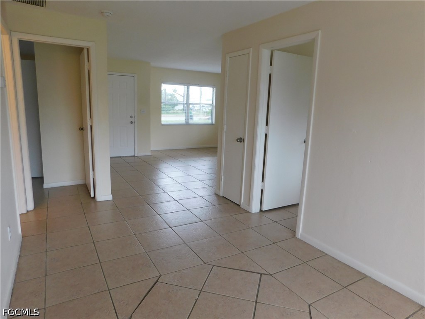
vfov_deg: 58.9
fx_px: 282
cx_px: 212
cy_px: 160
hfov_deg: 73.9
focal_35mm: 23
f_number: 3
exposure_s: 1/40
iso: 125
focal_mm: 4
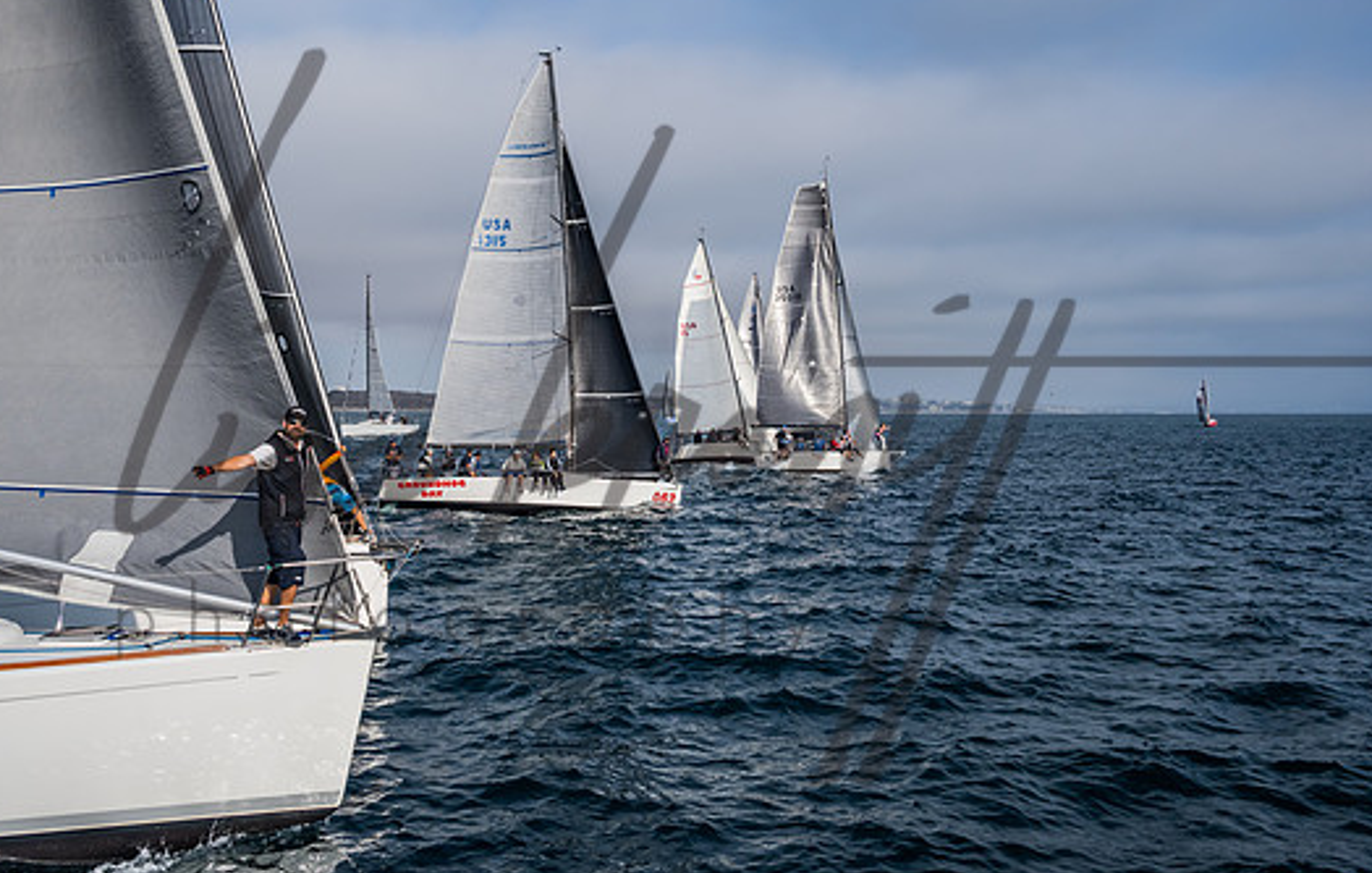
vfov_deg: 35.5
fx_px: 1352
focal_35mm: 36
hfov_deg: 53.6
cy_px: 327
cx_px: 585
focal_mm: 27.5
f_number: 9
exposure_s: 1/1250
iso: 400
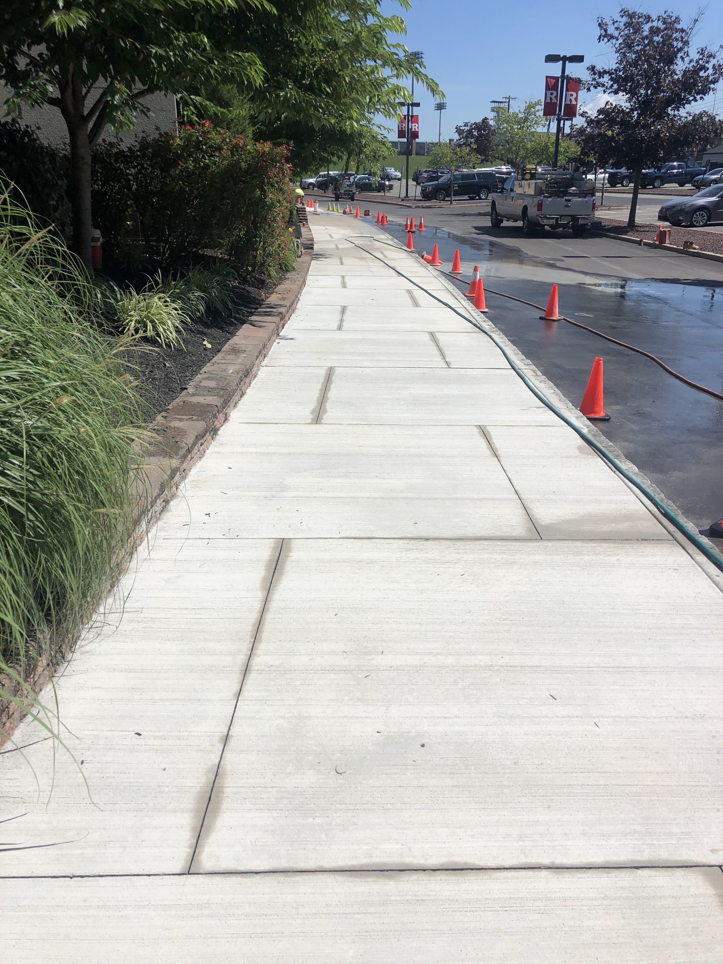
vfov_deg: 63.4
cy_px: 482
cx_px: 362
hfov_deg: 49.7
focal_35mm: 28
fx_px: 780
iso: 20
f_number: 1.8
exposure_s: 1/5405
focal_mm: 3.99
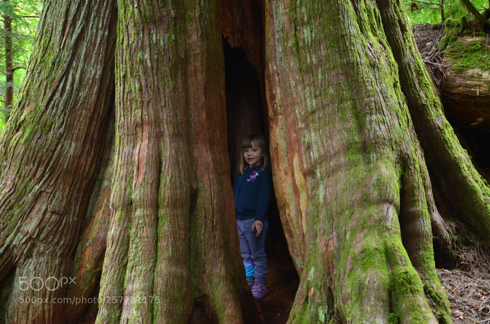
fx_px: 917
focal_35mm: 68
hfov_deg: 29.9
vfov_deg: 20.1
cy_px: 162
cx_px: 245
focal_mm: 45
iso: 800
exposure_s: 1/40
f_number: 4.8
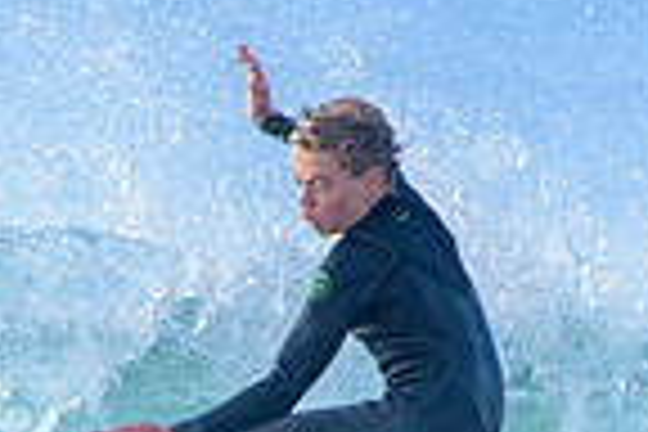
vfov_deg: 0.6
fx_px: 44583
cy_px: 669
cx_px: -31
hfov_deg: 0.8
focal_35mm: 2477
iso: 1000
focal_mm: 500
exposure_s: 1/2000
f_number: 5.6
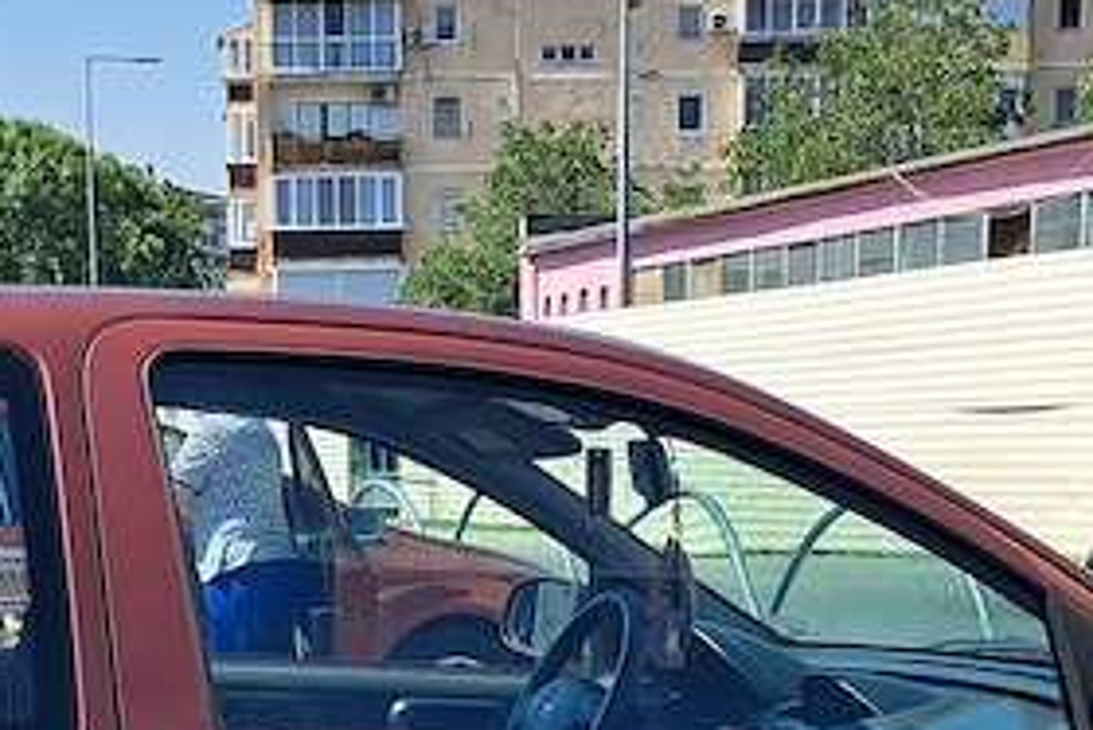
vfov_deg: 14.5
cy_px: 1054
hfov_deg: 22.8
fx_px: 2703
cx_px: 367
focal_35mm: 89
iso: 50
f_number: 1.8
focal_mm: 5.23
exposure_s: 1/1582
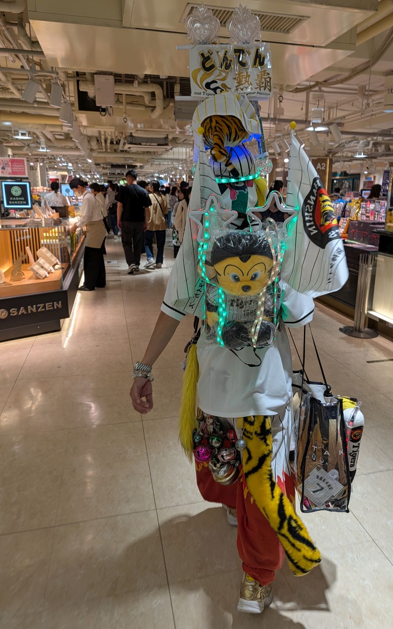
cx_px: 240
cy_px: 317
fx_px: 446
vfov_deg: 70.4
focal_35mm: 26
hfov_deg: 47.3
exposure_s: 1/120
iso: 31
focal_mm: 6.9
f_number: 1.68
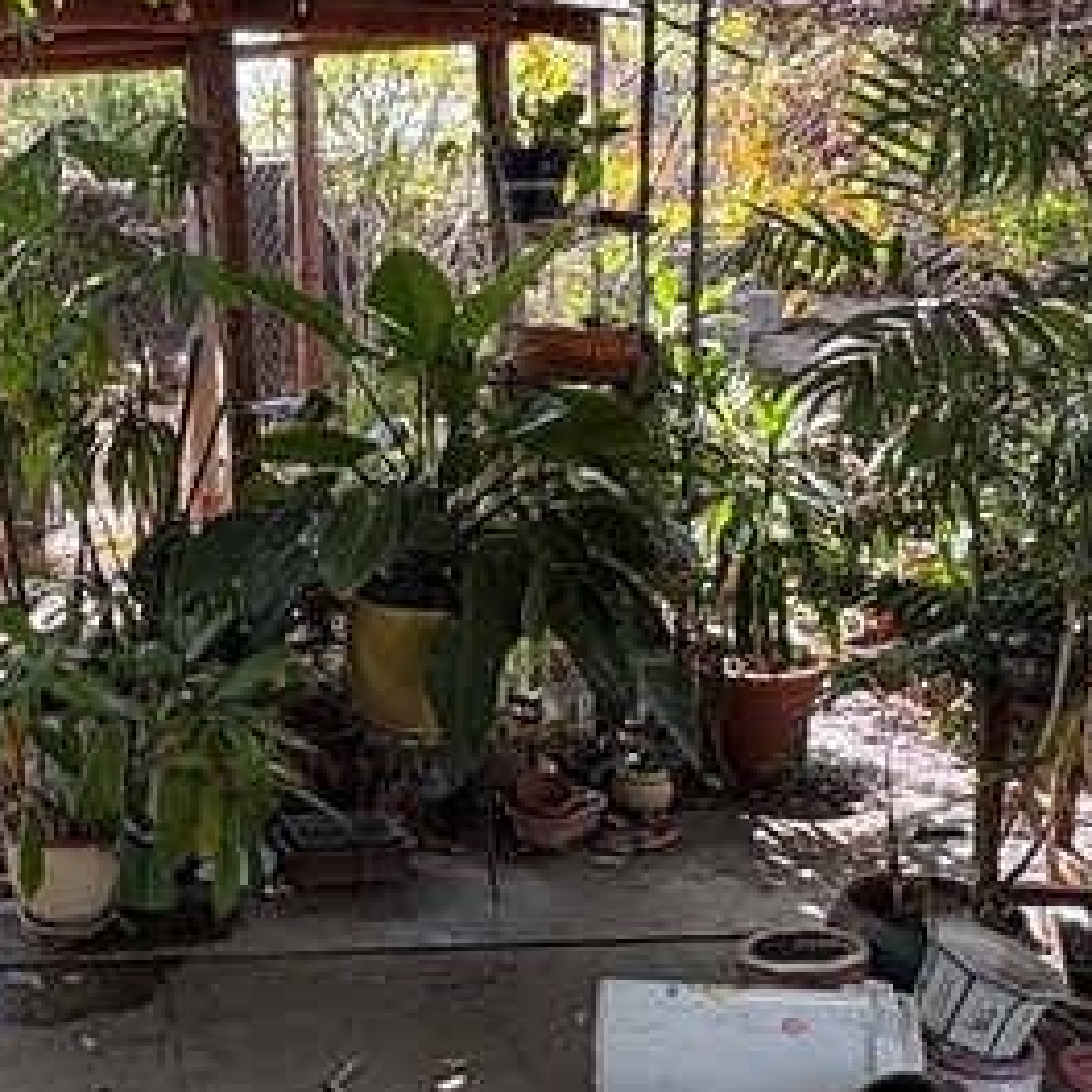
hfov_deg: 33.8
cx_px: 153
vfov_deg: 35.1
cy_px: 389
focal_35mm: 48
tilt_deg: -5.7
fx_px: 1713
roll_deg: +1.0
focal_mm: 2.22
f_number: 2.2
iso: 64
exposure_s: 1/159
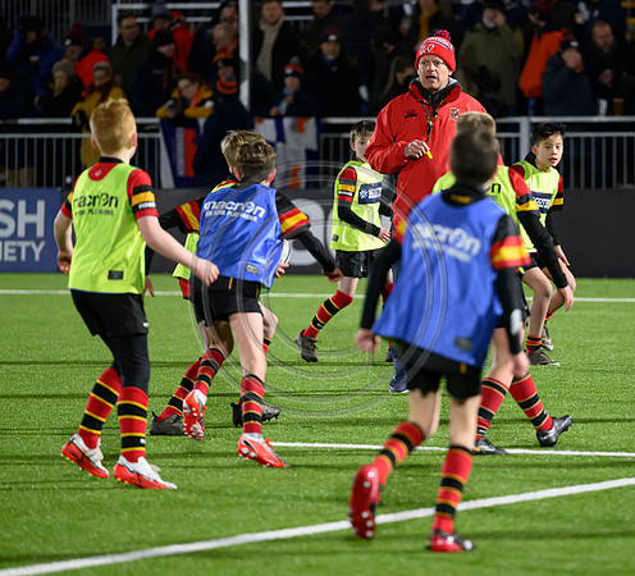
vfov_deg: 6.4
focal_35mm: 261
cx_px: 476
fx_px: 5172
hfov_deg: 7.0
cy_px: 270
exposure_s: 1/1250
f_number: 3.2
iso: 6400
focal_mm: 195
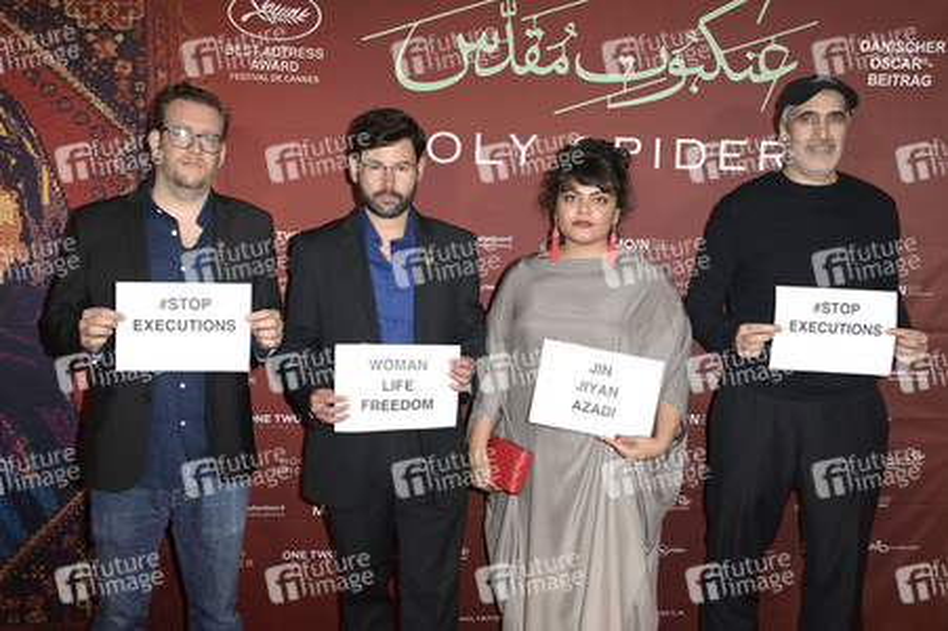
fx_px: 1053
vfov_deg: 33.4
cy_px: 316
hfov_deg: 48.5
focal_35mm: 40
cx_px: 474
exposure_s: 1/250
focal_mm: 40
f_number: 5.6
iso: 400
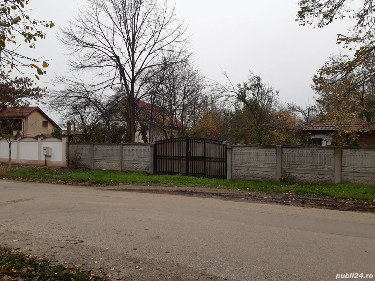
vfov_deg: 53.1
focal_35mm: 26
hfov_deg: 67.3
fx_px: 282
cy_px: 140
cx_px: 188
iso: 40
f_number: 1.7
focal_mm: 3.92
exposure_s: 1/836
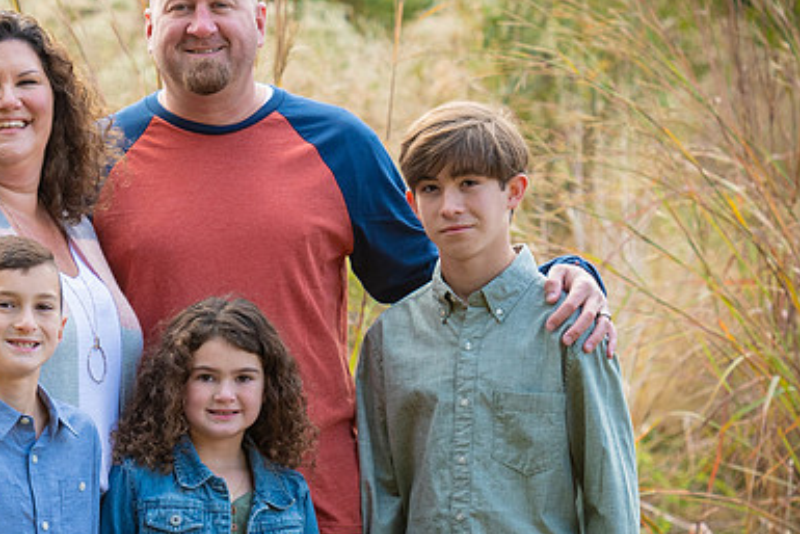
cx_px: 226
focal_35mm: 370
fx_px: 8225
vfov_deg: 3.7
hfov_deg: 5.6
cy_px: 365
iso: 320
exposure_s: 1/250
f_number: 5.6
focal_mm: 122
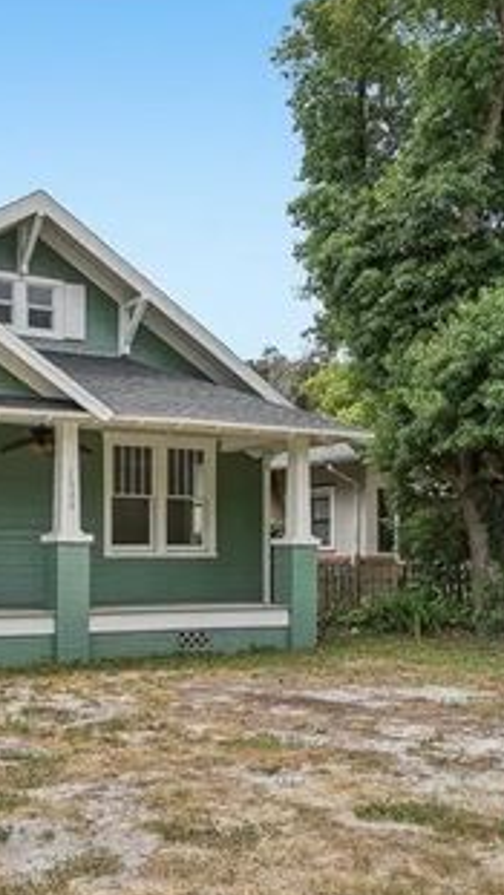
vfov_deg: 47.7
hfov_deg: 27.5
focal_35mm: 42
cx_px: 75
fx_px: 999
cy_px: 578
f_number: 8
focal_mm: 13
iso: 100
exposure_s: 1/200
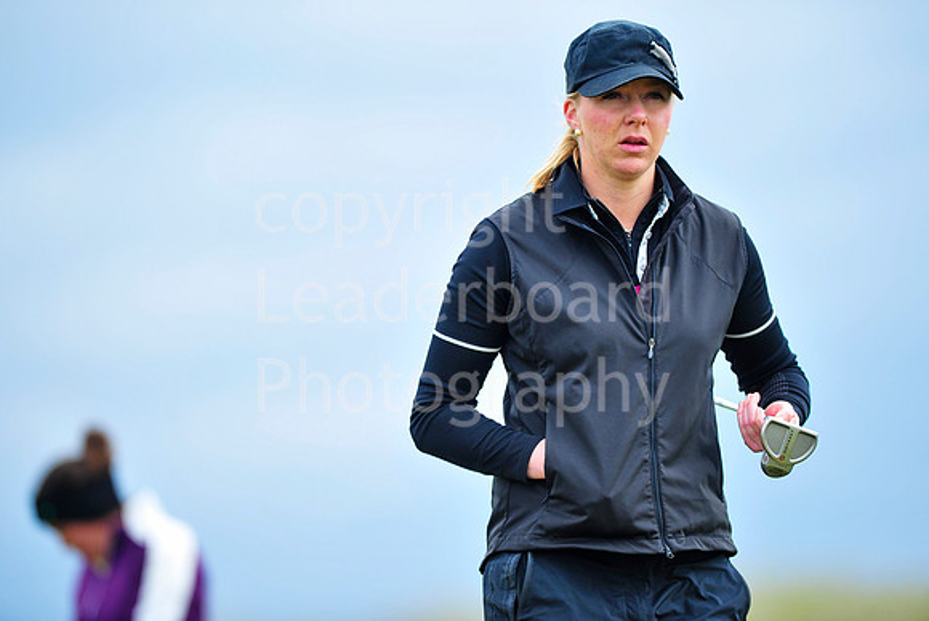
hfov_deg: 6.9
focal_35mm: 300
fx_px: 7749
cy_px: 310
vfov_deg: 4.6
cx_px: 464
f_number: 4
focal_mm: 300
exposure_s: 1/2000
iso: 400
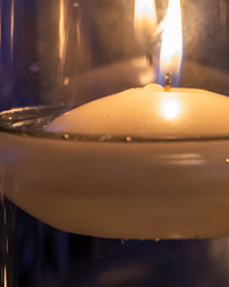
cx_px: 116
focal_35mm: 327
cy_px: 50
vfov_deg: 5.9
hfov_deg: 4.7
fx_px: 2774
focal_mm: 80
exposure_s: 1/60
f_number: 4
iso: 900
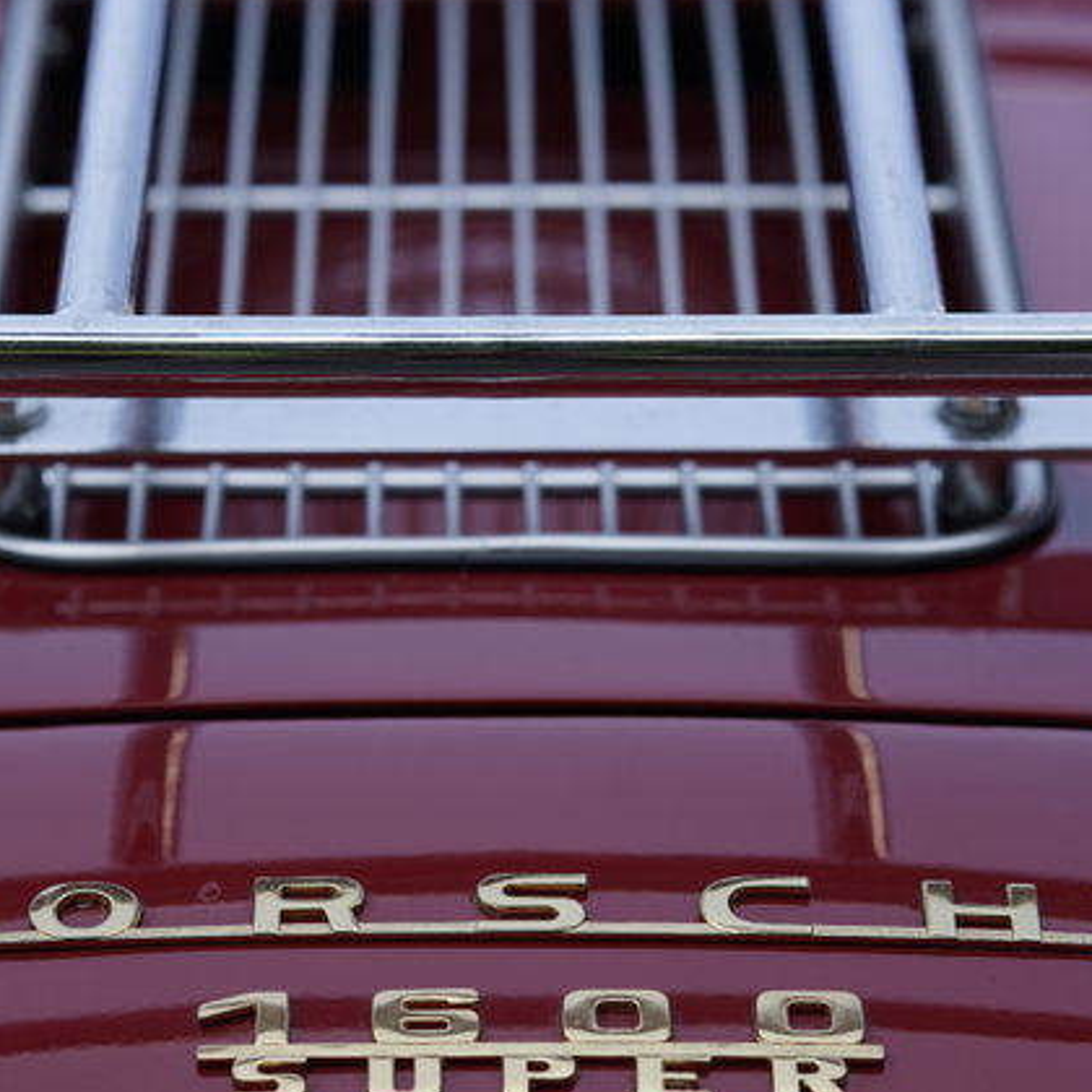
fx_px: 4711
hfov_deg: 13.2
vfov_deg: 13.2
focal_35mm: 132
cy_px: 611
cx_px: 497
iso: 400
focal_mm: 85
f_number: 4
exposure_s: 1/500
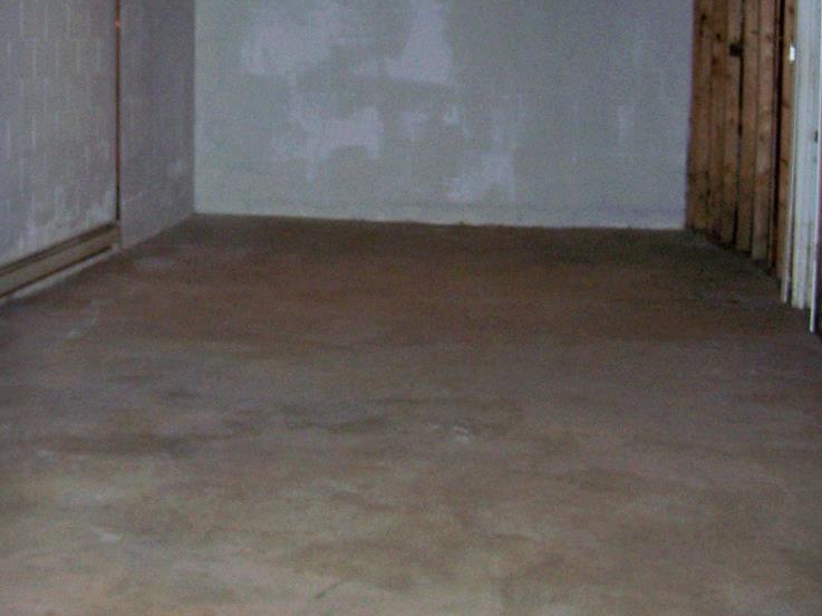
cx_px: 232
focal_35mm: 66
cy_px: 120
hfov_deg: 29.1
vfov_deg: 21.9
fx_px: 1566
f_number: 2.8
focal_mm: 6.3
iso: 80
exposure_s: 1/60
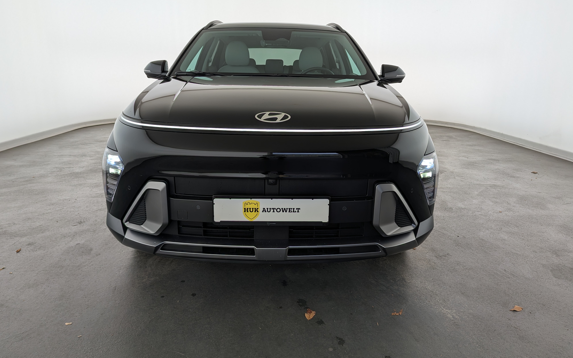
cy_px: 173
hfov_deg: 70.4
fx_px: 406
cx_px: 281
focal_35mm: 26
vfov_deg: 47.6
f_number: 1.85
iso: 42
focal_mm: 6.81
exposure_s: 1/199
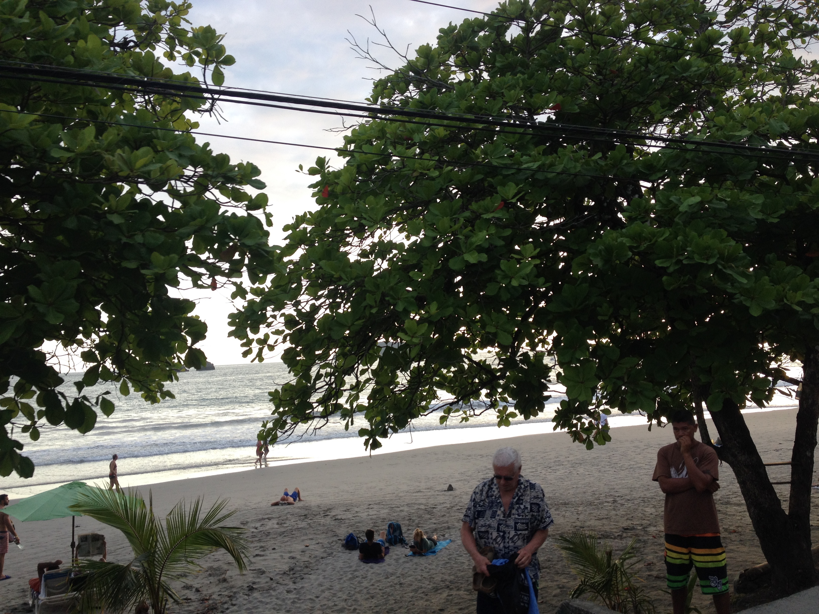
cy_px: 307
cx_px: 410
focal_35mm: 35
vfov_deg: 40.7
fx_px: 828
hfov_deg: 52.6
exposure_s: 1/361
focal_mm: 4.28
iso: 50
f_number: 2.4
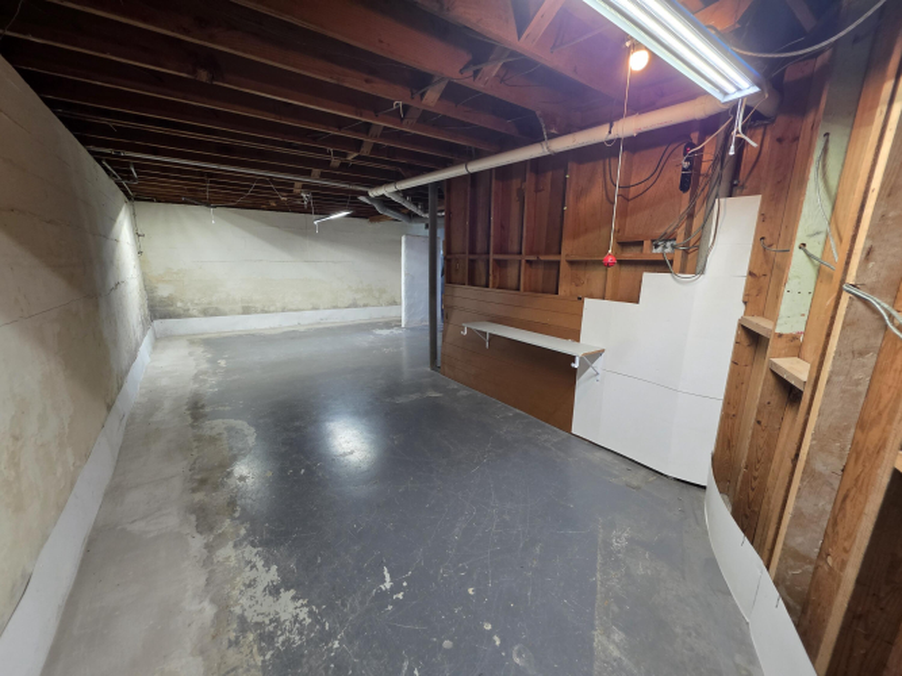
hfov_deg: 106.2
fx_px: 339
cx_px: 451
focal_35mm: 13
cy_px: 338
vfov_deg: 89.9
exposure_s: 1/60
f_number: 1.9
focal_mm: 2.2
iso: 160
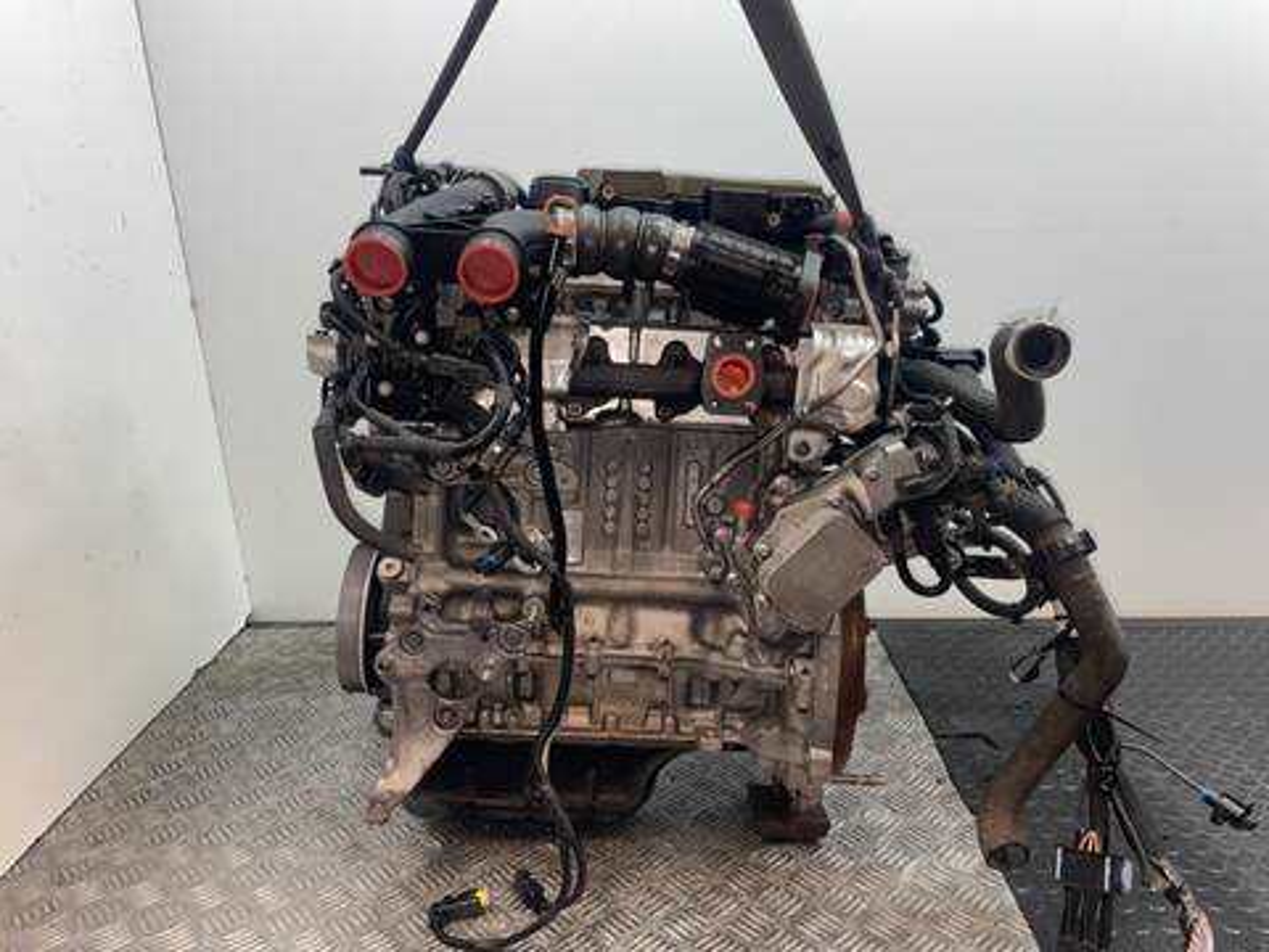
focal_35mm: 26
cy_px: 476
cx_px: 634
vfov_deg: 53.1
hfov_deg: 67.3
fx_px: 953
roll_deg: +1.3
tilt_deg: -14.1
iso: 32
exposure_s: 1/30
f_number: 1.6
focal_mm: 4.2
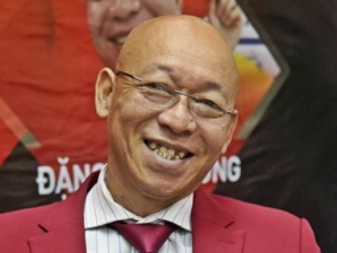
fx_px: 1480
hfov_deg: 12.7
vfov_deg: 9.7
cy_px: 281
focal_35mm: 152
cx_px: 379
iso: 2500
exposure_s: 1/320
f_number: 2.8
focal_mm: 45
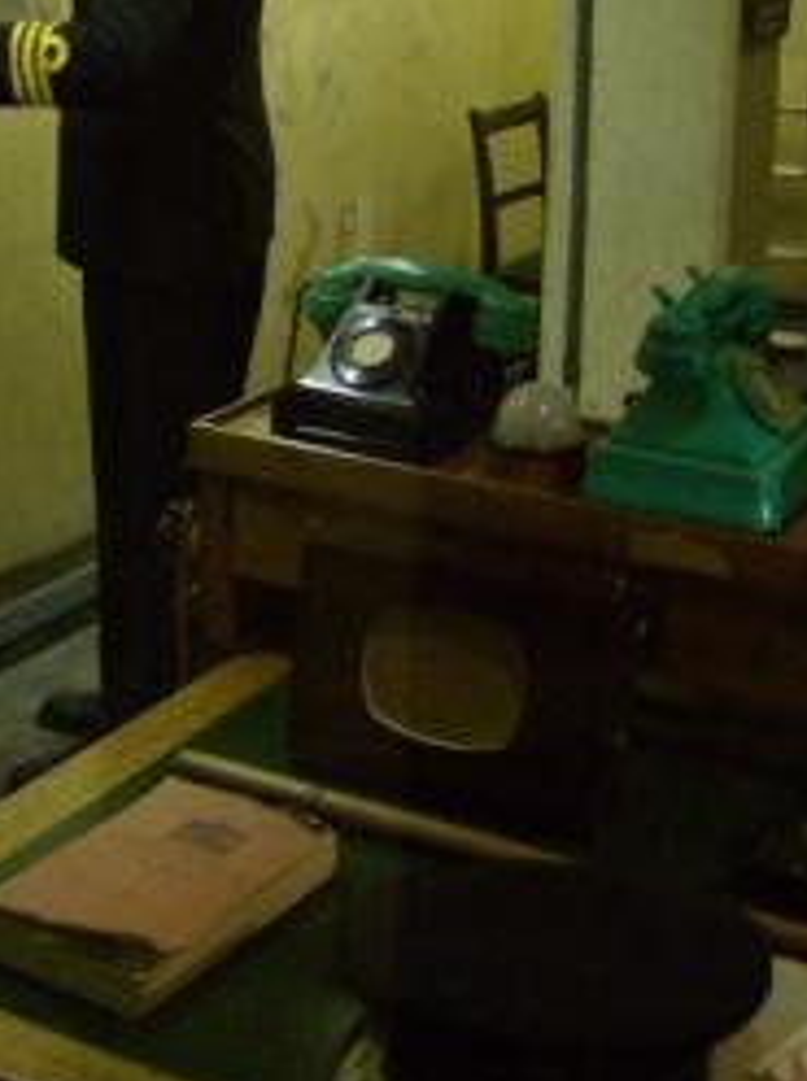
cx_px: 83
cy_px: 196
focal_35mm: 65
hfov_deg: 22.0
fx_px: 2027
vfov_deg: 29.1
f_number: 2.8
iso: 200
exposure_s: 1/22.4
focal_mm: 6
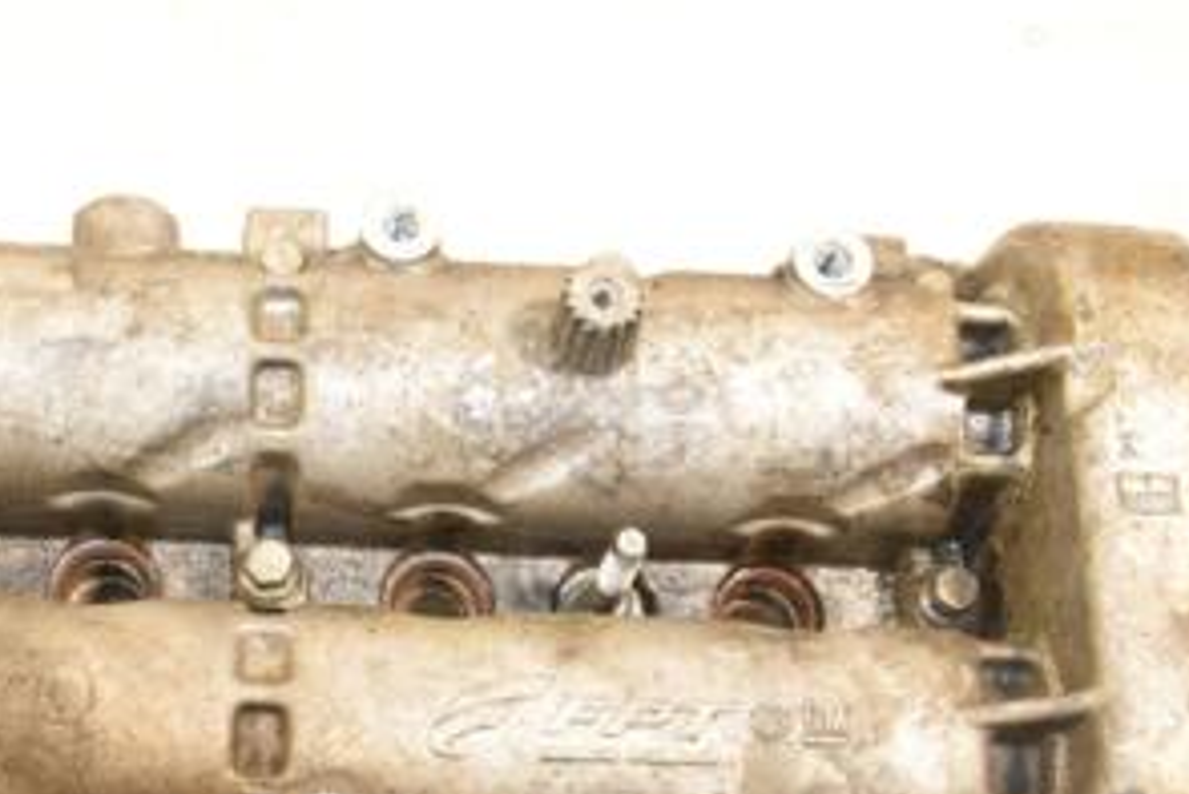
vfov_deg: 21.1
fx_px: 2115
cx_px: 347
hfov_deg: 31.0
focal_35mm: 64
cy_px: 568
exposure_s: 1/200
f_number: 5.6
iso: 1600
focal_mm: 21
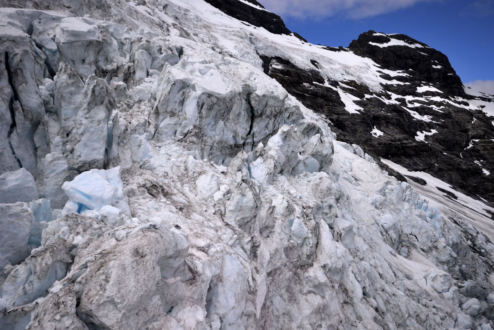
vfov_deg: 43.6
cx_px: 247
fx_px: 412
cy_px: 165
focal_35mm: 30
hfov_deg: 61.9
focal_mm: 30
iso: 200
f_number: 2.8
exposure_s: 1/6400
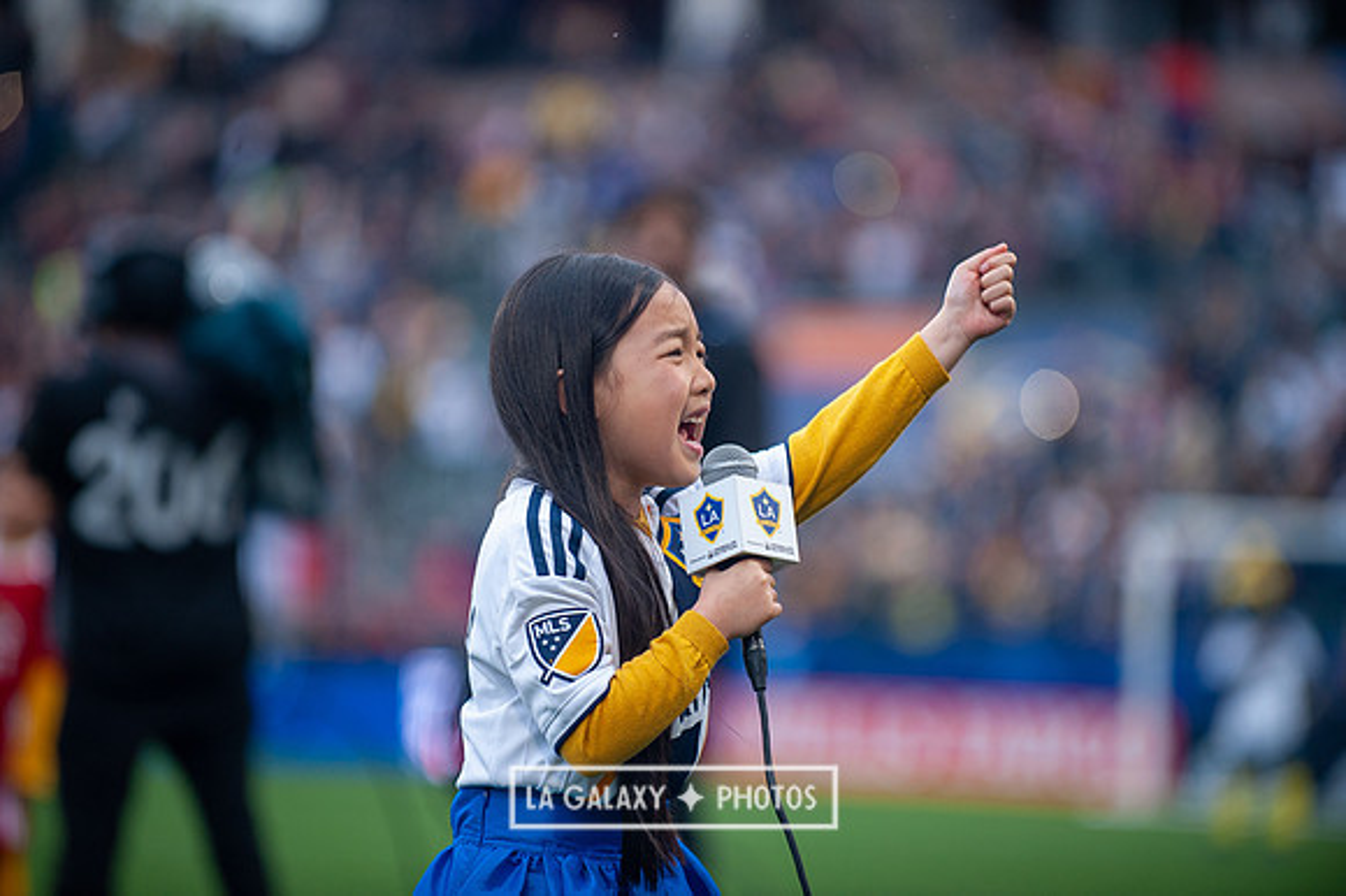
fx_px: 7473
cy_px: 448
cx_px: 673
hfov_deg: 10.3
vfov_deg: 6.9
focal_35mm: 200
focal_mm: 200
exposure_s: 1/640
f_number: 2.8
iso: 640
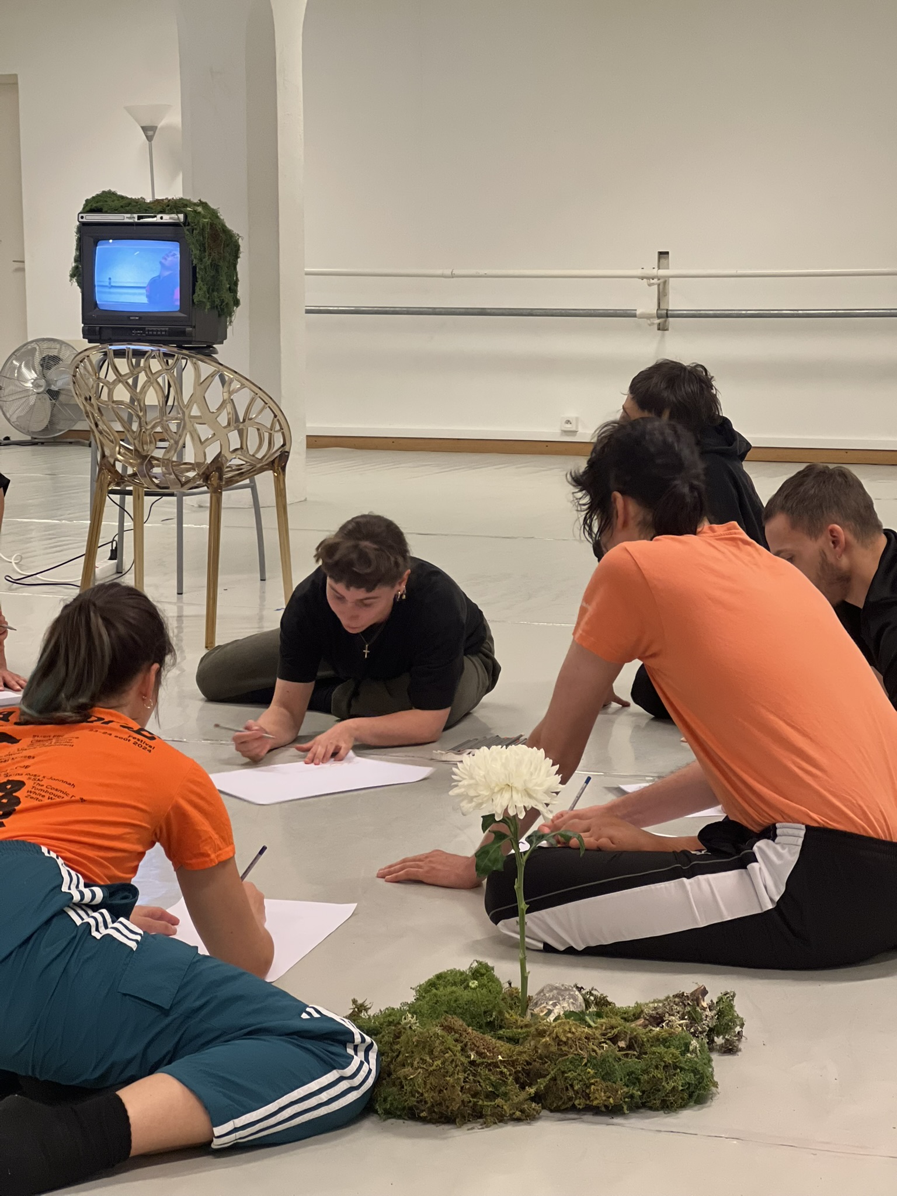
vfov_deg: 25.3
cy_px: 598
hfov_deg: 19.1
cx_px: 448
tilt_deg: -5.9
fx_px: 2660
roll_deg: +0.6
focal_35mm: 77
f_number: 2.8
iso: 400
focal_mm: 9
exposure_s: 1/25
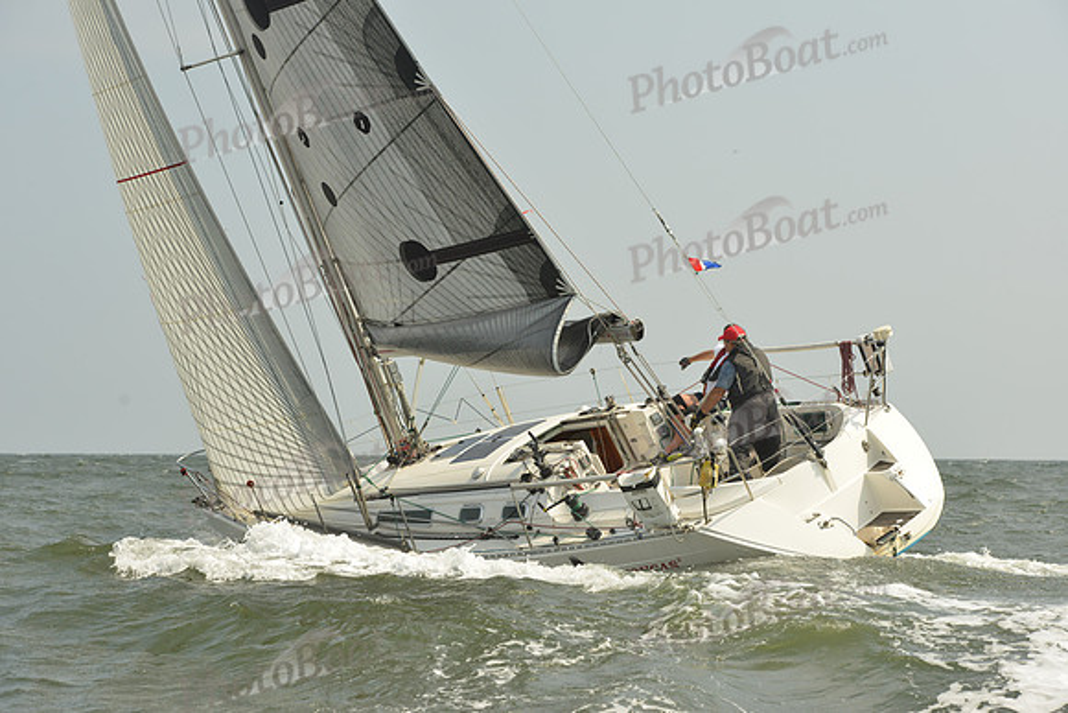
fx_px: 2819
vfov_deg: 14.4
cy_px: 356
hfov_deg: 21.5
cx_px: 534
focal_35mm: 95
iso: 320
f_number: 8
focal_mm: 95
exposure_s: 1/1250
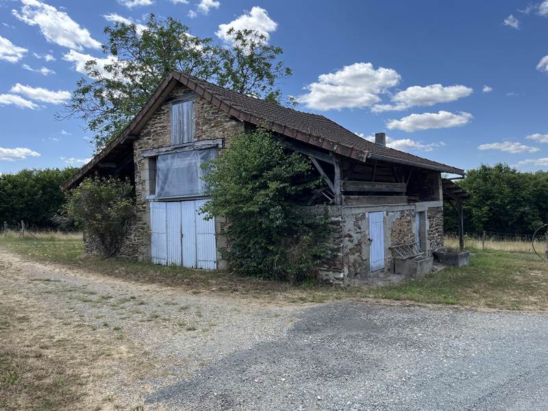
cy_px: 206
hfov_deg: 67.3
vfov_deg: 53.1
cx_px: 274
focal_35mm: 26
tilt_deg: -0.4
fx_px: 412
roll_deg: +2.6
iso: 50
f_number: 1.6
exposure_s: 1/1536
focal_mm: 5.1
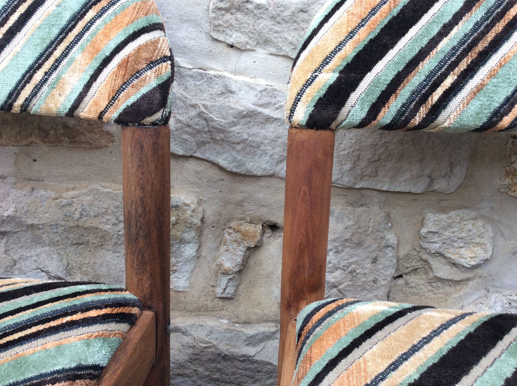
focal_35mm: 32
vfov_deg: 44.1
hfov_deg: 56.9
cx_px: 258
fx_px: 477
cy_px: 193
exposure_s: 1/50
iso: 50
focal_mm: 3.3
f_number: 2.4
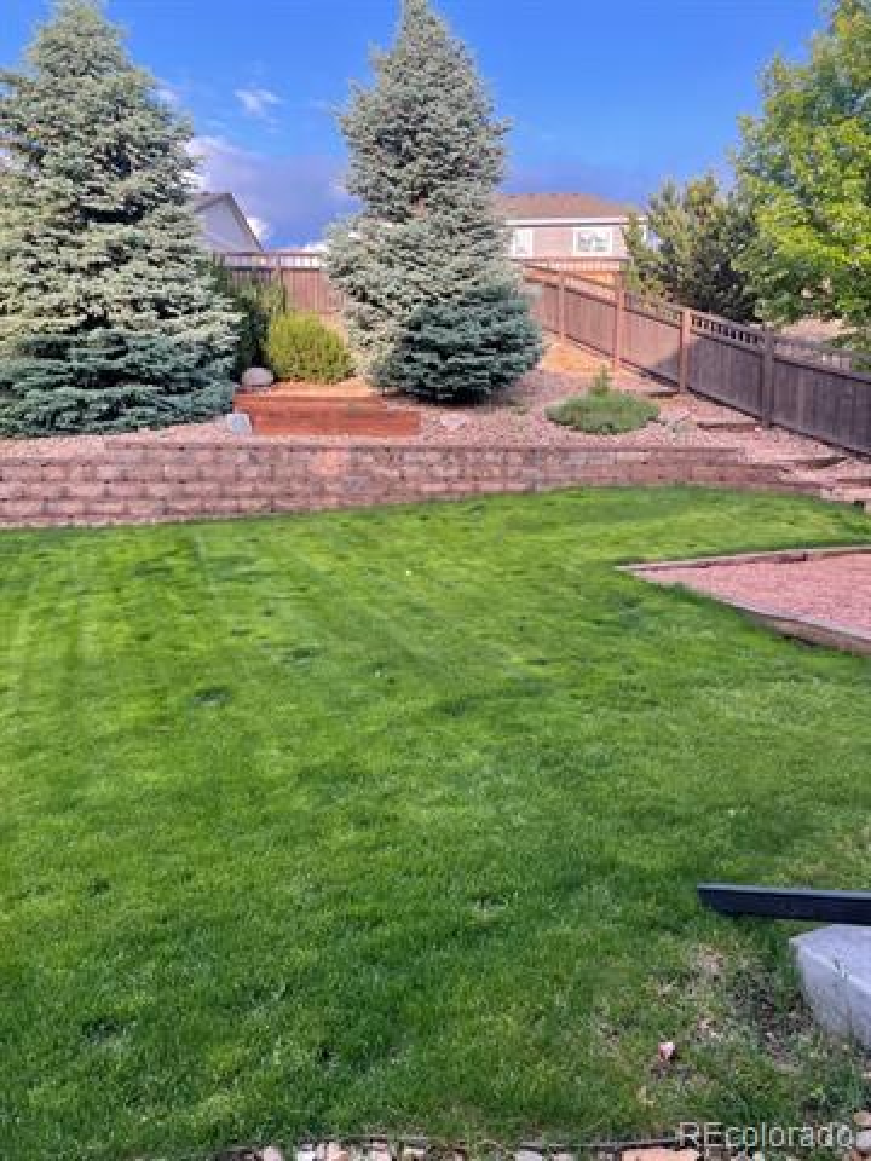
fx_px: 872
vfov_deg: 67.3
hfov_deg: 53.1
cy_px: 580
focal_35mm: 26
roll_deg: +0.8
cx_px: 436
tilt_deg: -8.9
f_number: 1.6
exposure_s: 1/428
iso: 32
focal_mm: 4.2
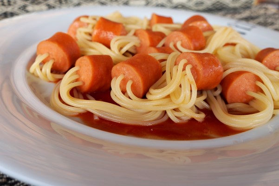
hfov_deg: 48.0
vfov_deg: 33.0
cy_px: 93
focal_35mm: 40
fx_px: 314
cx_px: 140
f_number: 6.3
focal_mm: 27
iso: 100
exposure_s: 1/125
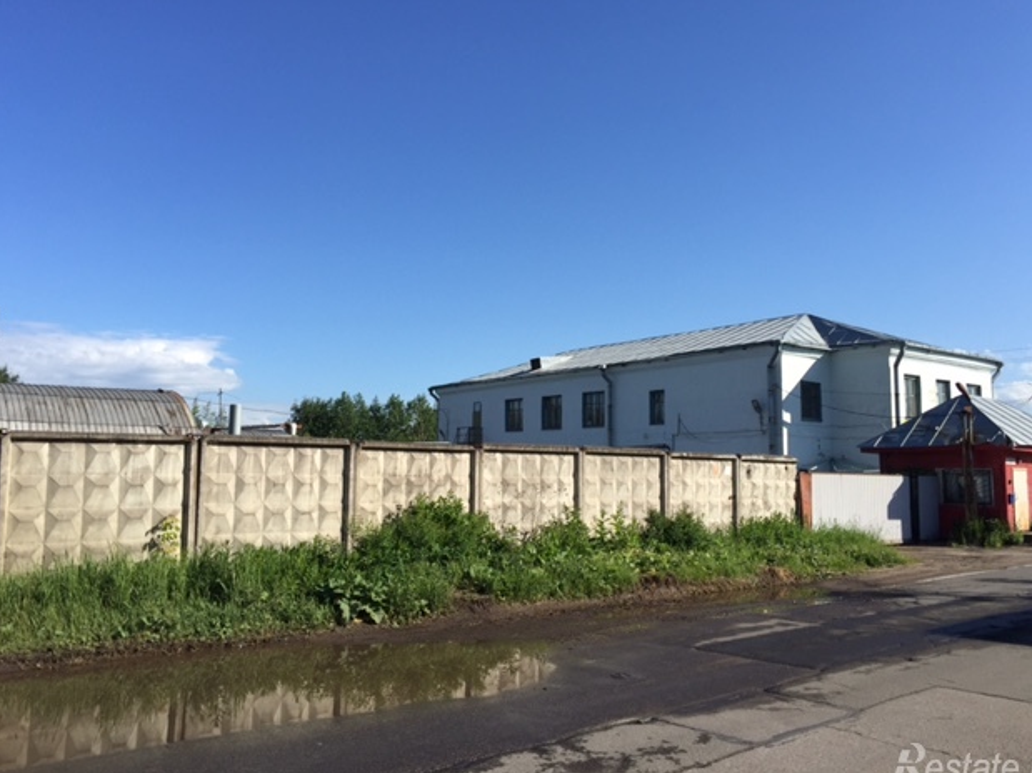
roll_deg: -1.4
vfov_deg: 46.8
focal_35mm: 30
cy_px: 383
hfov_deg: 60.0
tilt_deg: +8.2
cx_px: 527
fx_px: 894
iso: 32
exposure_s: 1/1883
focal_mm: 4.15
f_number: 2.2
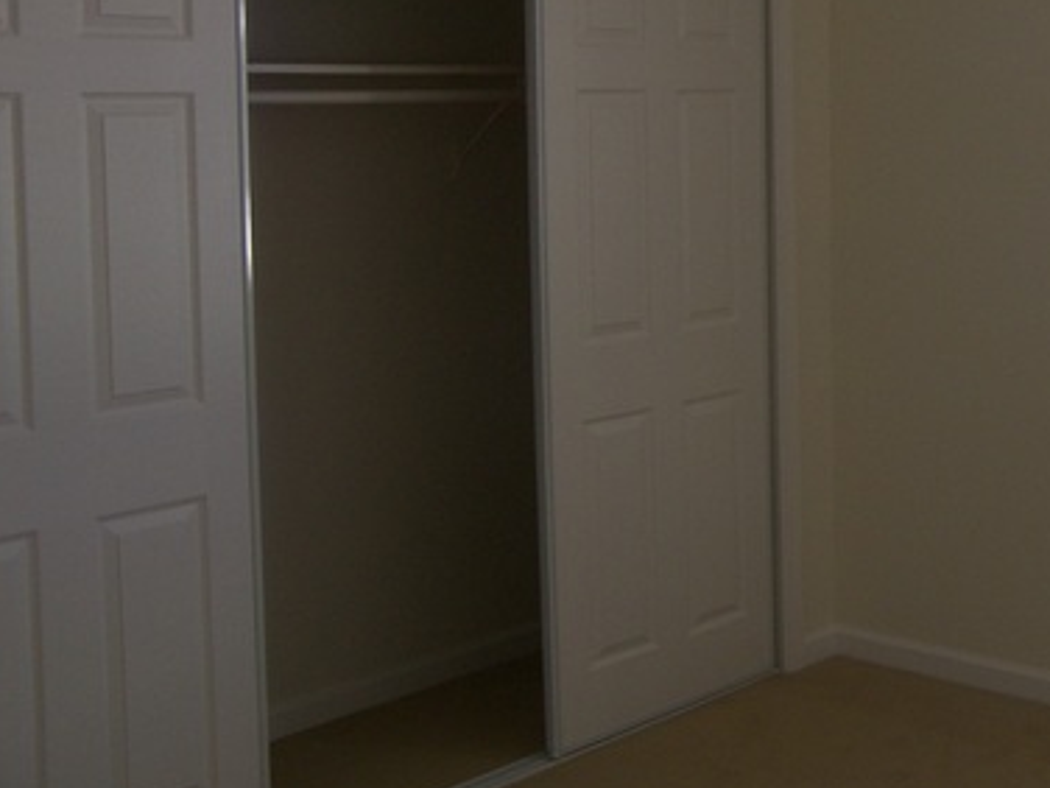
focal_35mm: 55
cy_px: 182
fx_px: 1668
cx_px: 929
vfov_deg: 26.2
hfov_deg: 33.3
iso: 100
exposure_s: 1/30
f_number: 3.2
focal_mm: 6.5
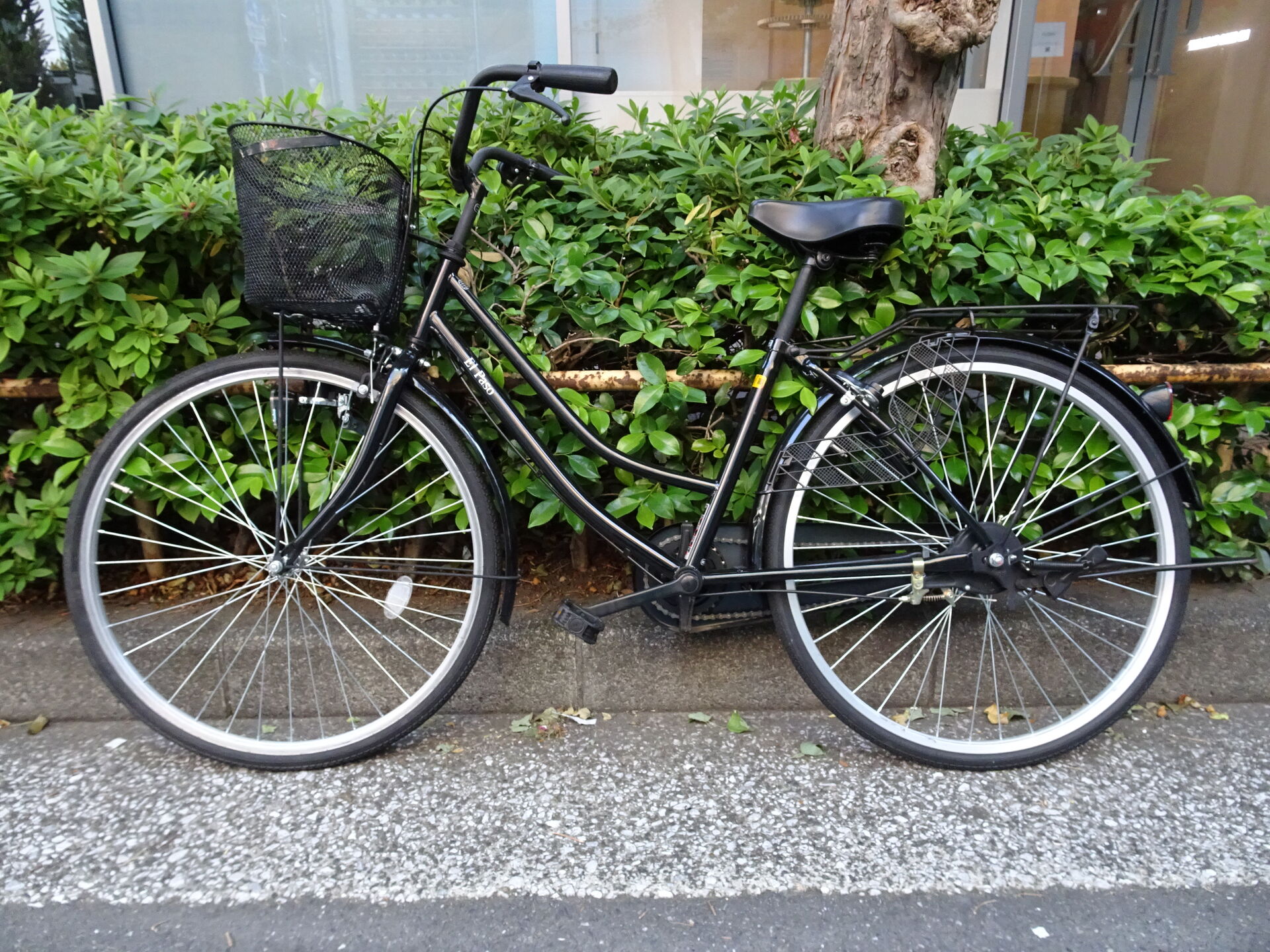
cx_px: 635
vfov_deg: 56.8
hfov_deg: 71.6
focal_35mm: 24
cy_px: 476
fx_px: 881
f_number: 3.5
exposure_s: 1/80
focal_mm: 4.1
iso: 640
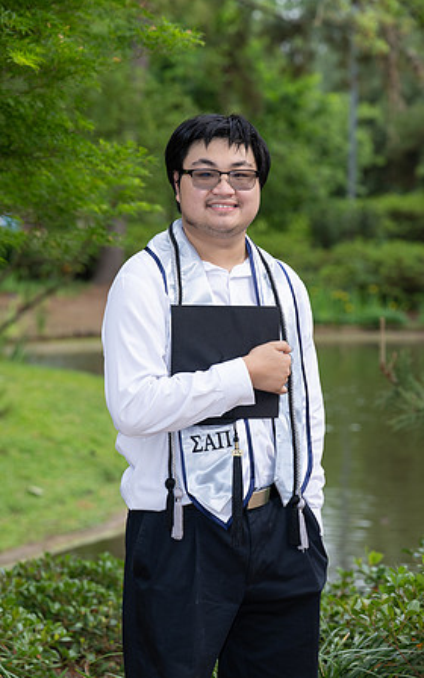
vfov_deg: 16.3
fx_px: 2367
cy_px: 339
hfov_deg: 10.2
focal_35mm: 128
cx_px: 215
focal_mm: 125
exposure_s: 1/200
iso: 200
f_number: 5.6
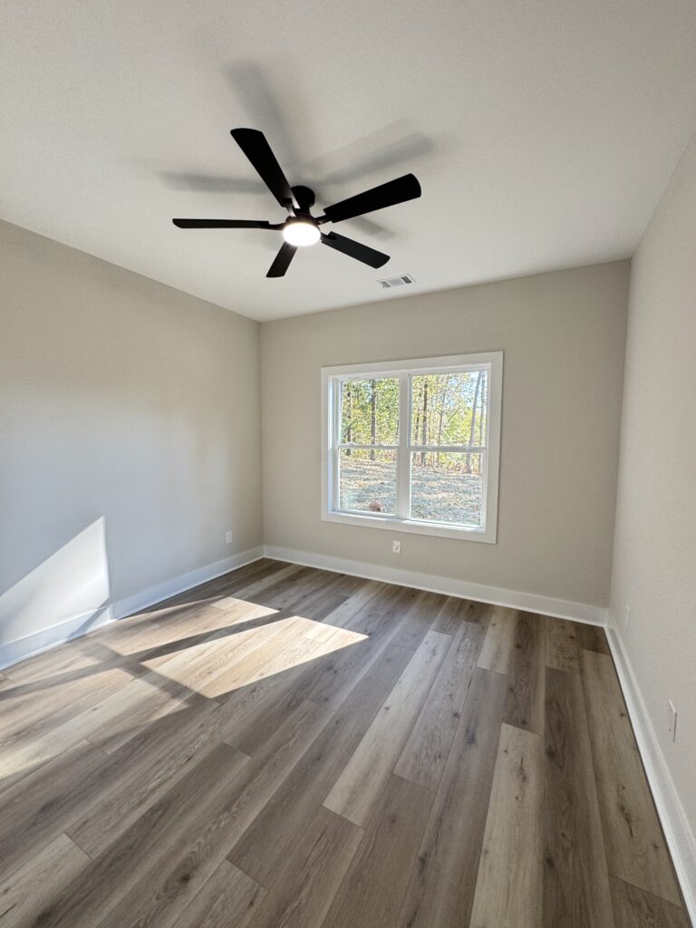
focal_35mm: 14
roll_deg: +1.6
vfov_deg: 102.1
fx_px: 375
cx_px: 348
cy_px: 464
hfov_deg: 85.7
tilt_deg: -2.2
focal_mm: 2.22
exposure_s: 1/99
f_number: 2.2
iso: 100
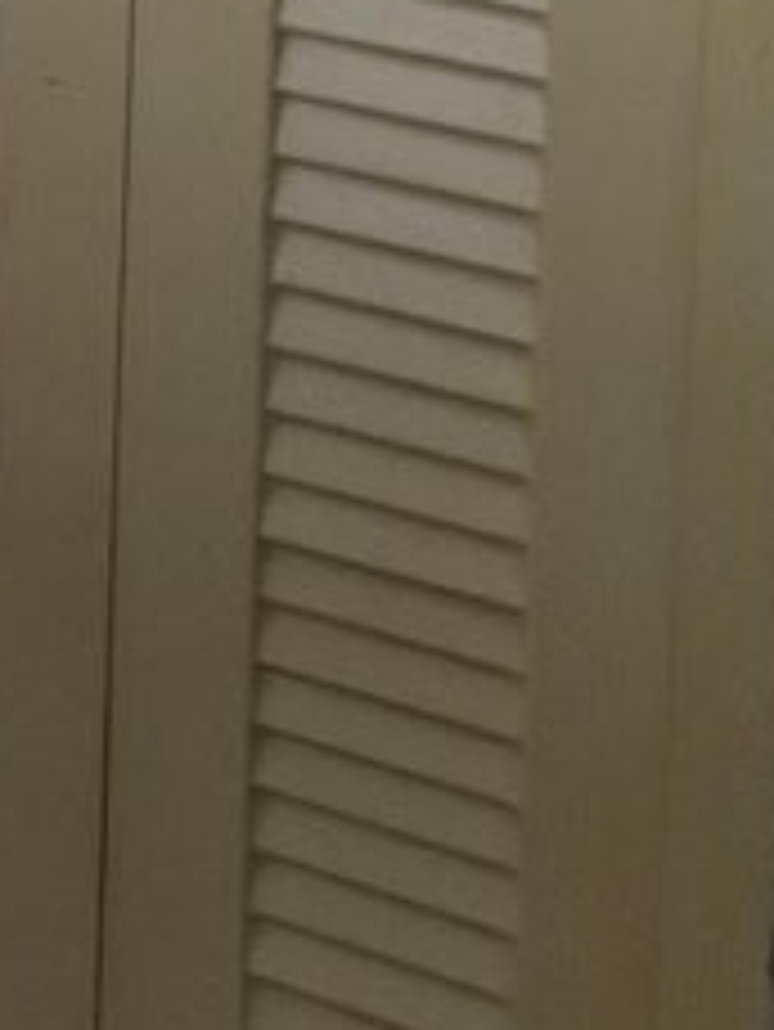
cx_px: -1667
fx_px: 5153
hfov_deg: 7.4
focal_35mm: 173
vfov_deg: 10.5
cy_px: -1003
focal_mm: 4.75
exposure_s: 1/50
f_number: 1.8
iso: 248
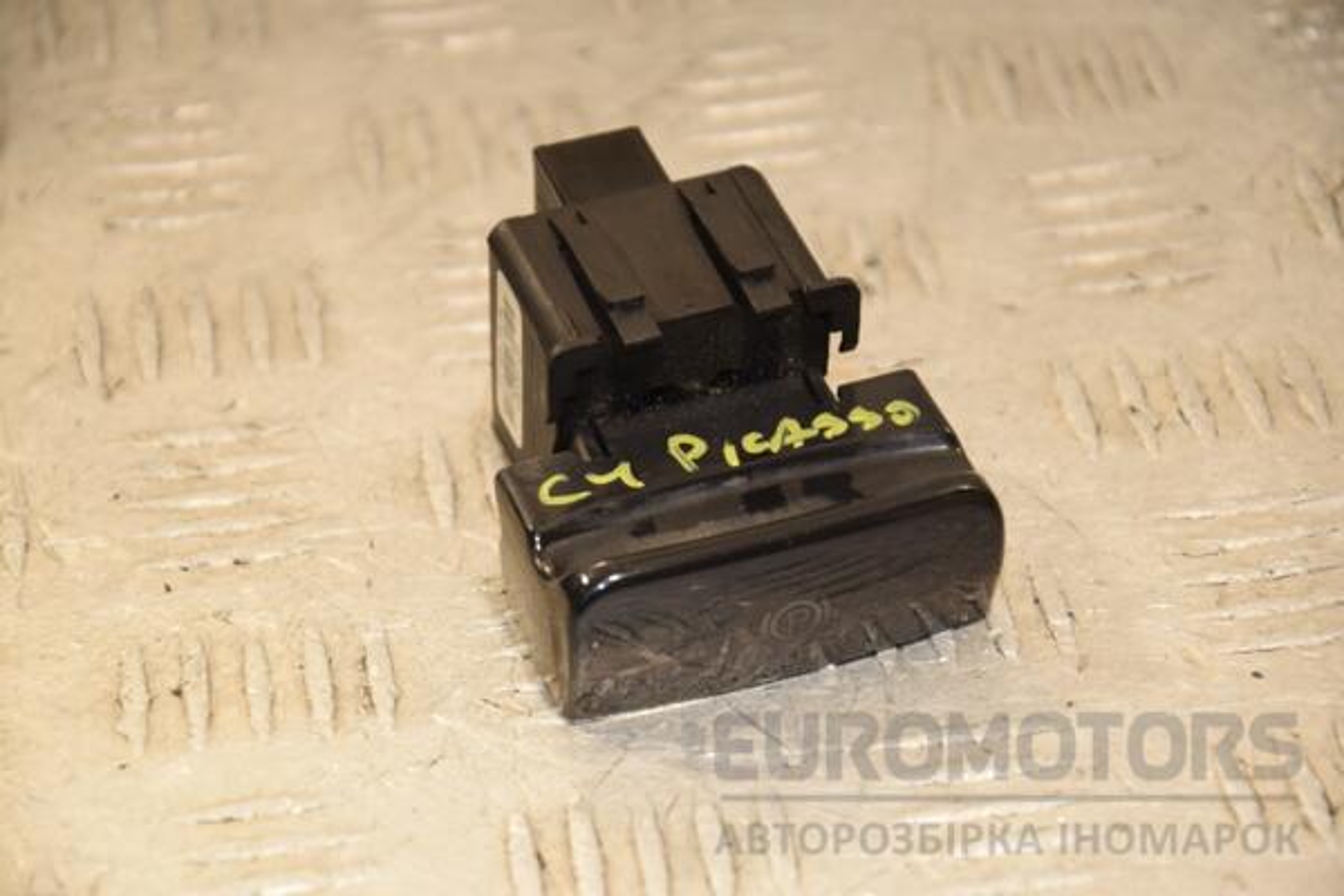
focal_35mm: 158
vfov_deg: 8.7
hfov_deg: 13.0
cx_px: 672
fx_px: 5880
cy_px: 448
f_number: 6.3
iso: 800
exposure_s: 1/200
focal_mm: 105
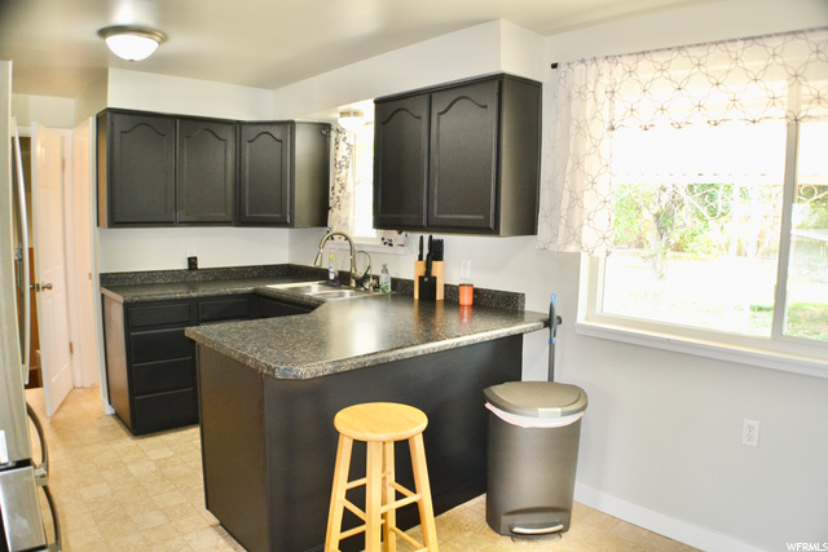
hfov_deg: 61.9
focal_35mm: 30
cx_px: 414
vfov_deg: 43.6
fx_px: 690
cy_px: 276
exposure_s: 1/60
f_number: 3.8
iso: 450
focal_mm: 20
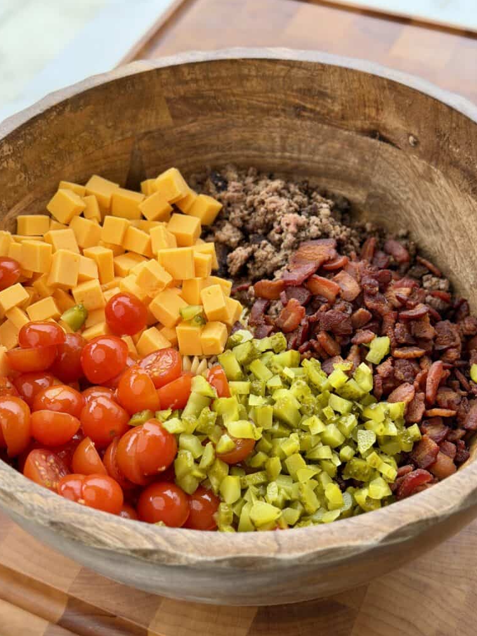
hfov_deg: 29.7
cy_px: 323
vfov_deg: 38.9
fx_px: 900
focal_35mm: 49
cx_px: 237
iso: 80
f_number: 1.78
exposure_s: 1/747
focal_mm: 6.76
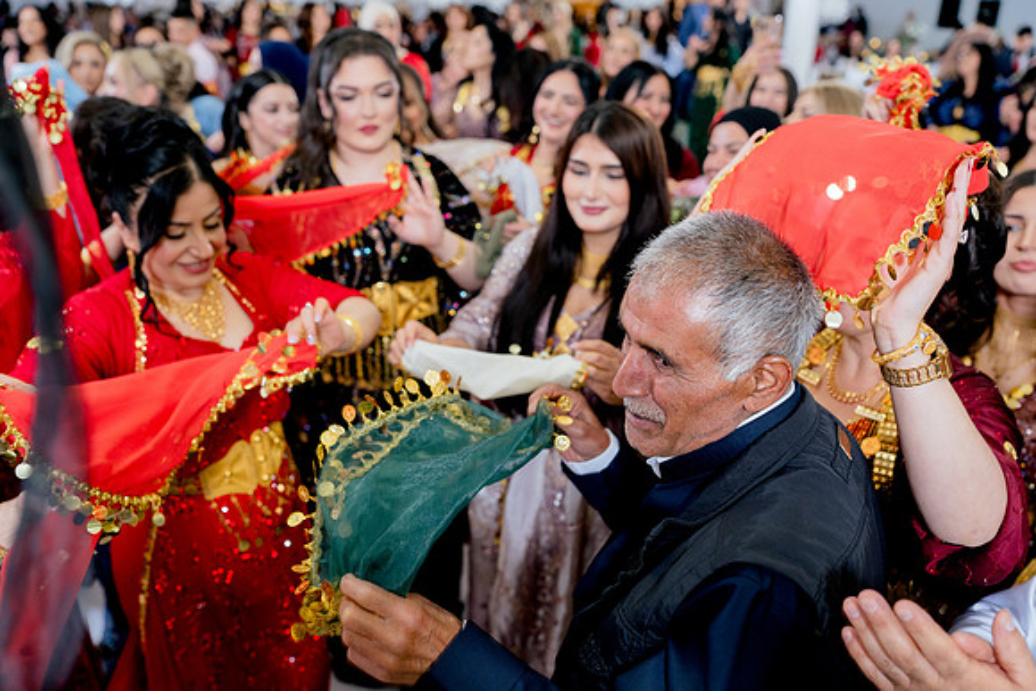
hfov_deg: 65.5
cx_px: 518
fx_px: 806
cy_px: 346
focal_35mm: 28
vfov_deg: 46.4
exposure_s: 1/160
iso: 800
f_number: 2.8
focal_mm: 28
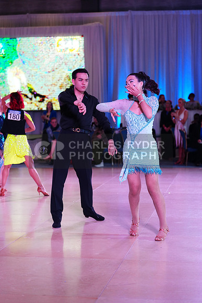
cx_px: 101
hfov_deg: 18.0
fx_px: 639
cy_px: 152
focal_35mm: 76
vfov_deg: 26.6
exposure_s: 1/640
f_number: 2.8
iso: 2000
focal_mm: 76
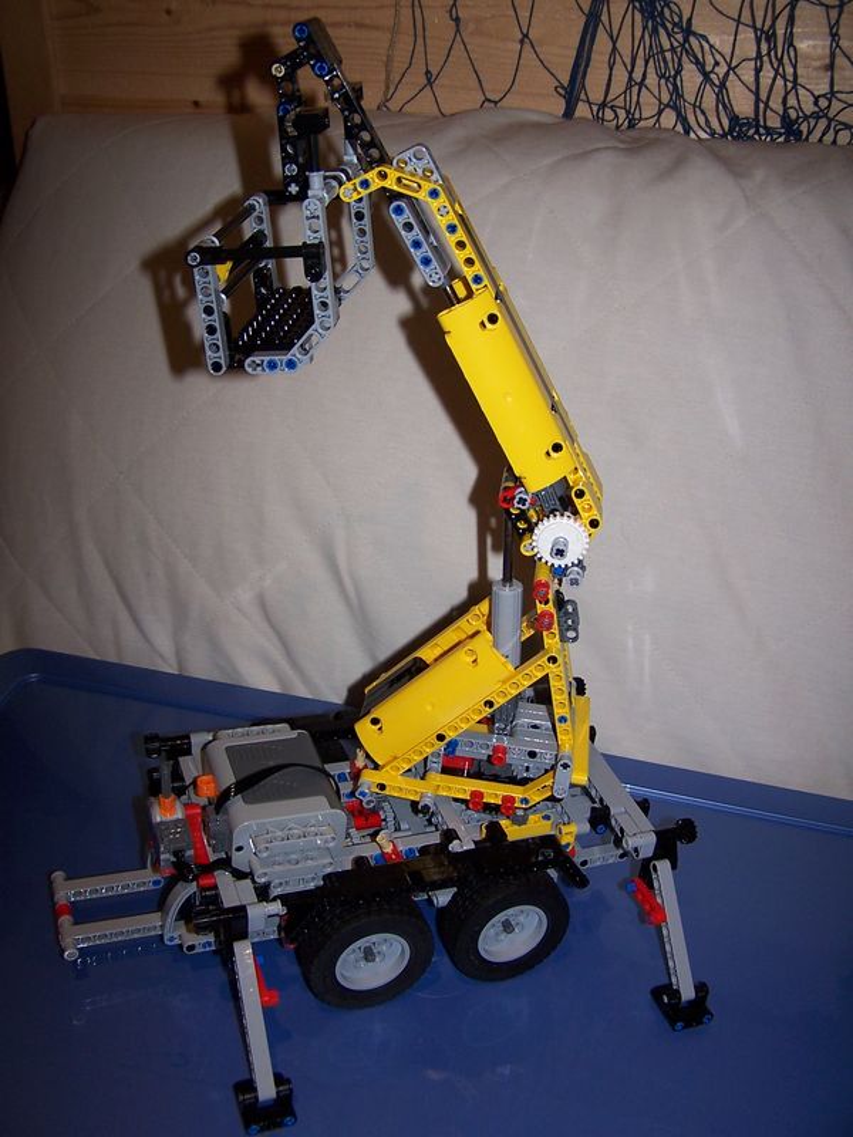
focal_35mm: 38
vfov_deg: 49.0
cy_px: 568
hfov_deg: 37.7
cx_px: 426
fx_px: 1249
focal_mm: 6.3
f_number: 2.8
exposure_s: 1/60
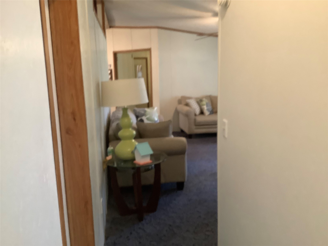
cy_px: 123
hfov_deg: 58.4
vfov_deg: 45.4
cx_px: 164
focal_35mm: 31
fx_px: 294
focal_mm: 3.3
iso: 320
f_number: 2.4
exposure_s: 1/40
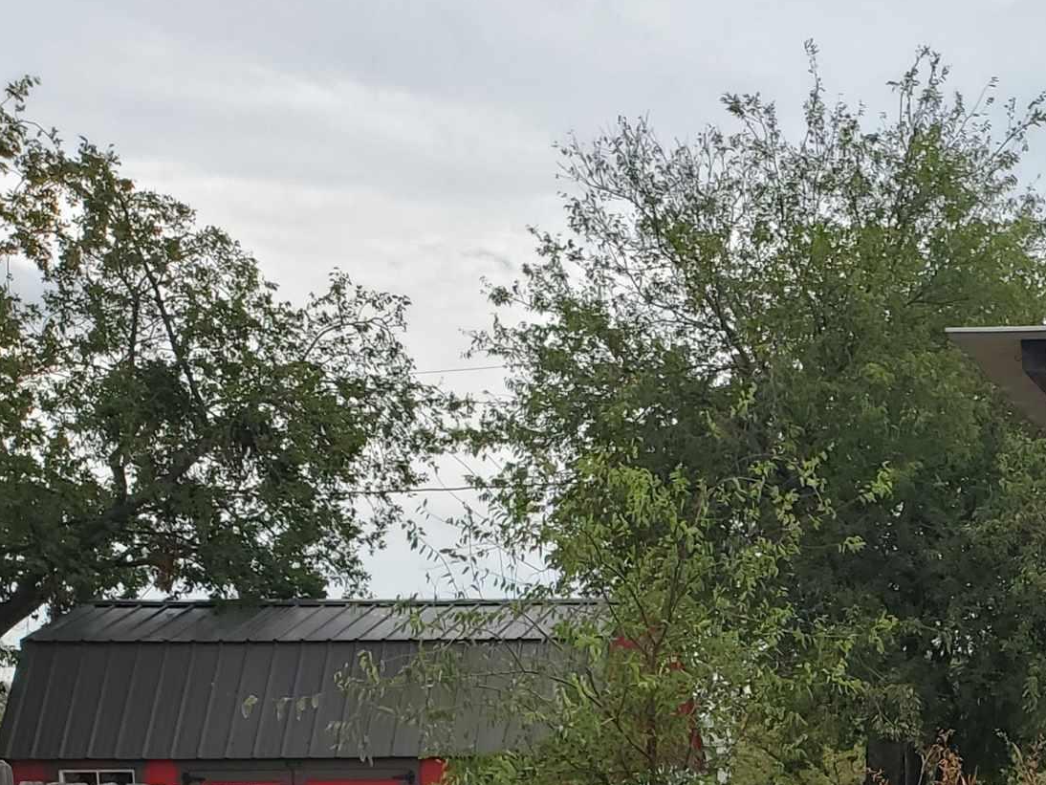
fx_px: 2206
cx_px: 1343
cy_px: 1065
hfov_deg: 23.7
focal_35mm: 73
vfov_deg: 18.5
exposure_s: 1/843
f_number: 2.4
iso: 50
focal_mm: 4.3
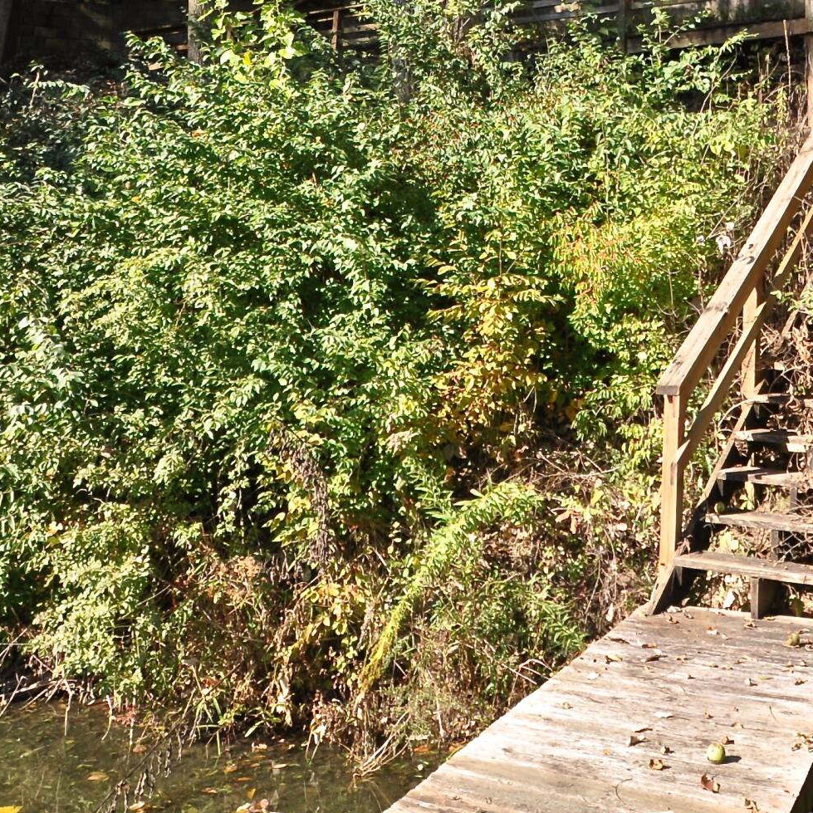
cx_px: 645
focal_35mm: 39
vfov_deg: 39.0
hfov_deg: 41.1
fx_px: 1036
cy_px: 43
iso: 200
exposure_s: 1/200
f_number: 7.1
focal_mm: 10
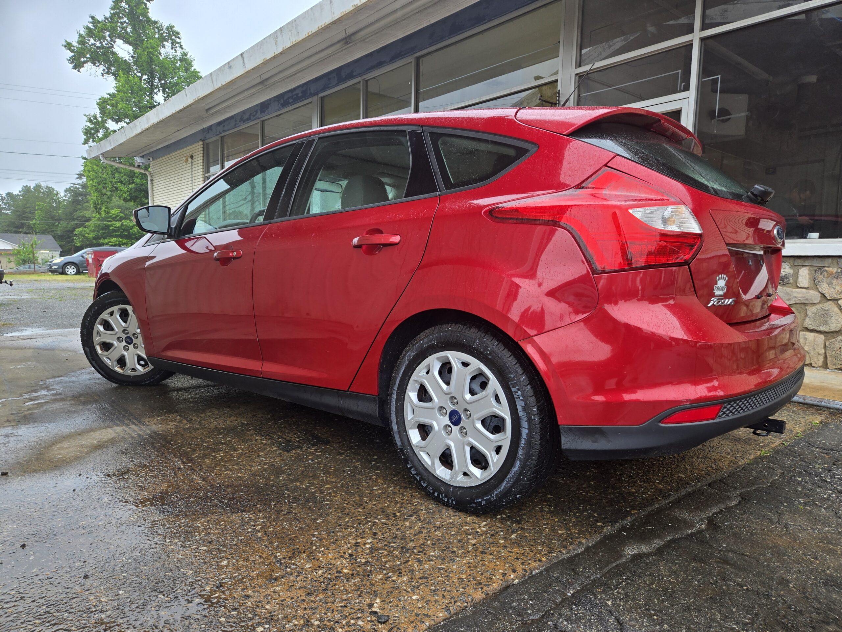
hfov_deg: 73.9
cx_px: 421
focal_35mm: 23
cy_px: 316
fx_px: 559
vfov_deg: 58.9
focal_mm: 5.4
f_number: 1.8
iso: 25
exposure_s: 1/310
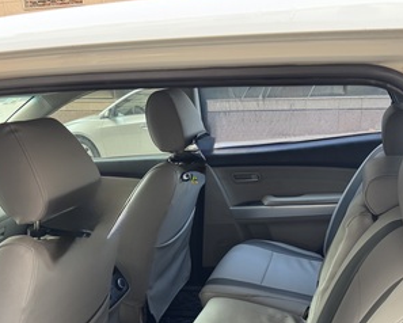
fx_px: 430
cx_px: 230
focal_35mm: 36
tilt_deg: -19.5
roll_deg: +2.2
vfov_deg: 40.5
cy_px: 222
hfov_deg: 50.1
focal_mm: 6.76
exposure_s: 1/98
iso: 200
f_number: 1.78
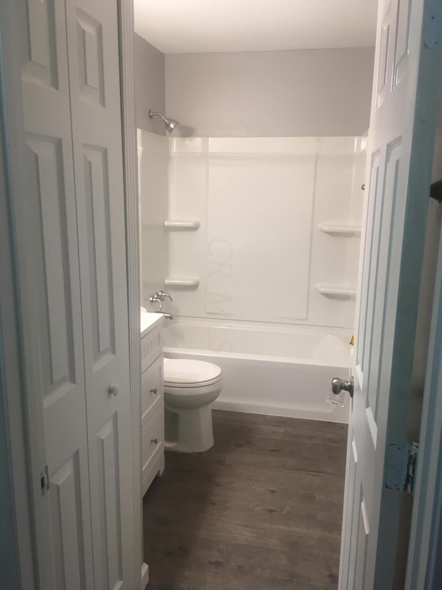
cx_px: 221
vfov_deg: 61.7
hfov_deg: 48.2
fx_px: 494
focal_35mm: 29
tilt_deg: -12.3
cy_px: 295
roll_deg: -1.3
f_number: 2.2
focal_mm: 4.15
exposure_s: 1/33
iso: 80
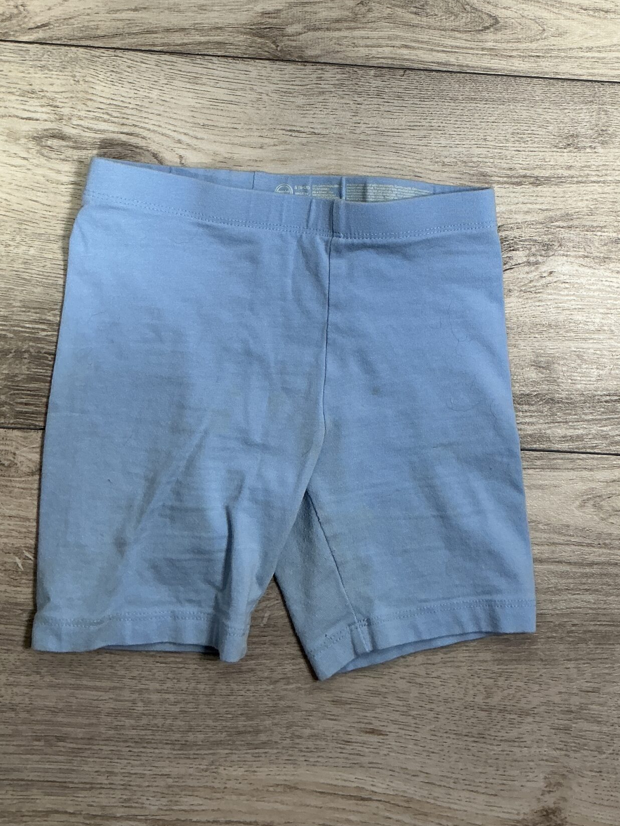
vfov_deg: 40.8
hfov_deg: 32.0
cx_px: 401
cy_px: 197
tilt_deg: -83.5
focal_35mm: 45
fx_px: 1075
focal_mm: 3
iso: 40
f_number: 1.8
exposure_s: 1/50
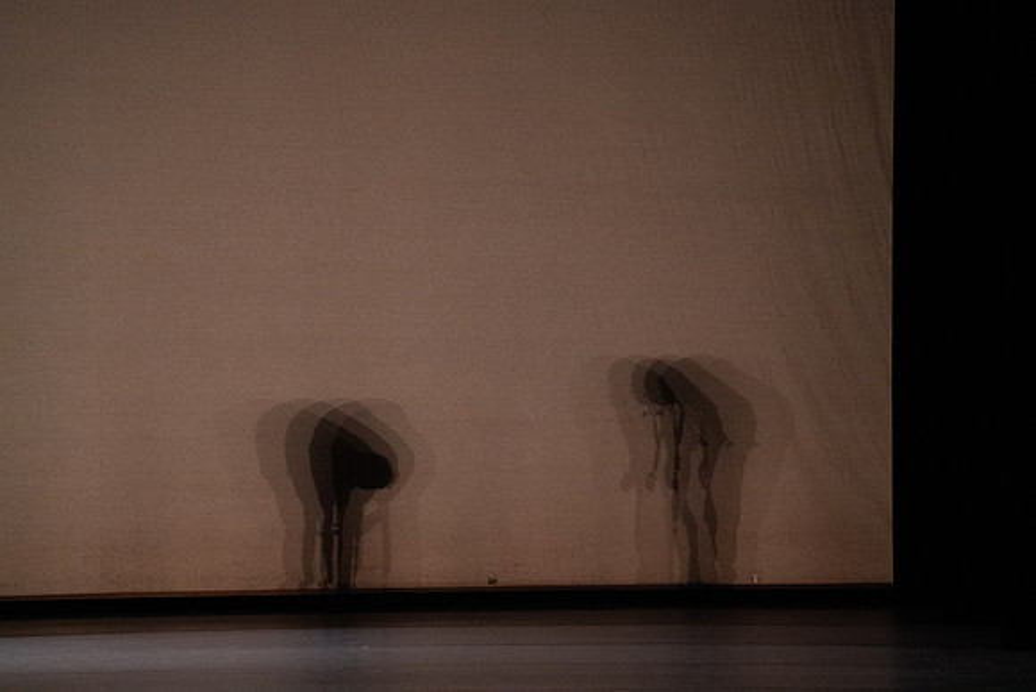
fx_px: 5757
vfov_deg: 6.9
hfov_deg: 10.3
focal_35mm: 200
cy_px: 346
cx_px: 518
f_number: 6.3
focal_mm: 200
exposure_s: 1/500
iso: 12800
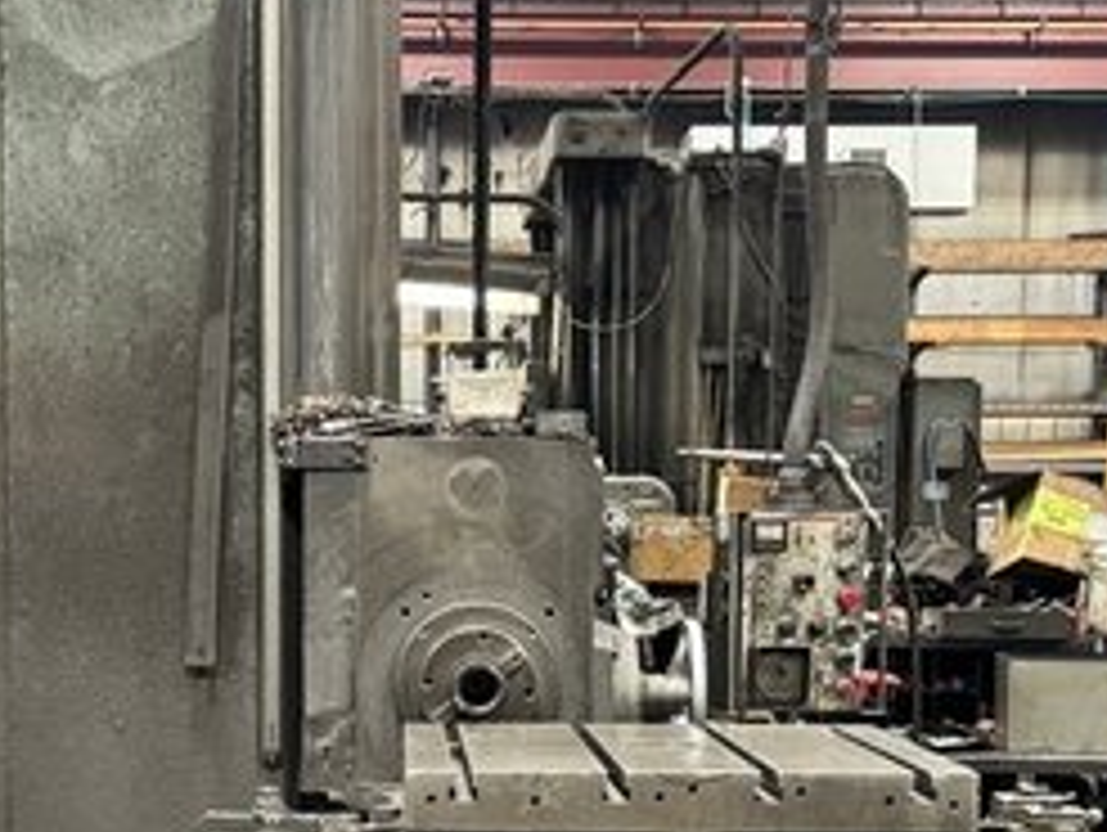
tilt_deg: -5.2
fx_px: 2497
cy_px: 711
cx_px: 454
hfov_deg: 25.0
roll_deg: -0.7
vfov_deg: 18.7
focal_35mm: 78
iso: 800
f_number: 1.78
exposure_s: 1/60
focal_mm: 6.76
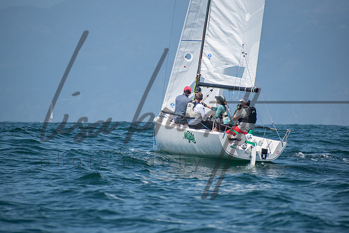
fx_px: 4363
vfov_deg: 3.1
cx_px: 174
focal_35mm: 450
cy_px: 116
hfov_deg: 4.6
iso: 200
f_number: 6.3
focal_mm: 300
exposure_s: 1/1000
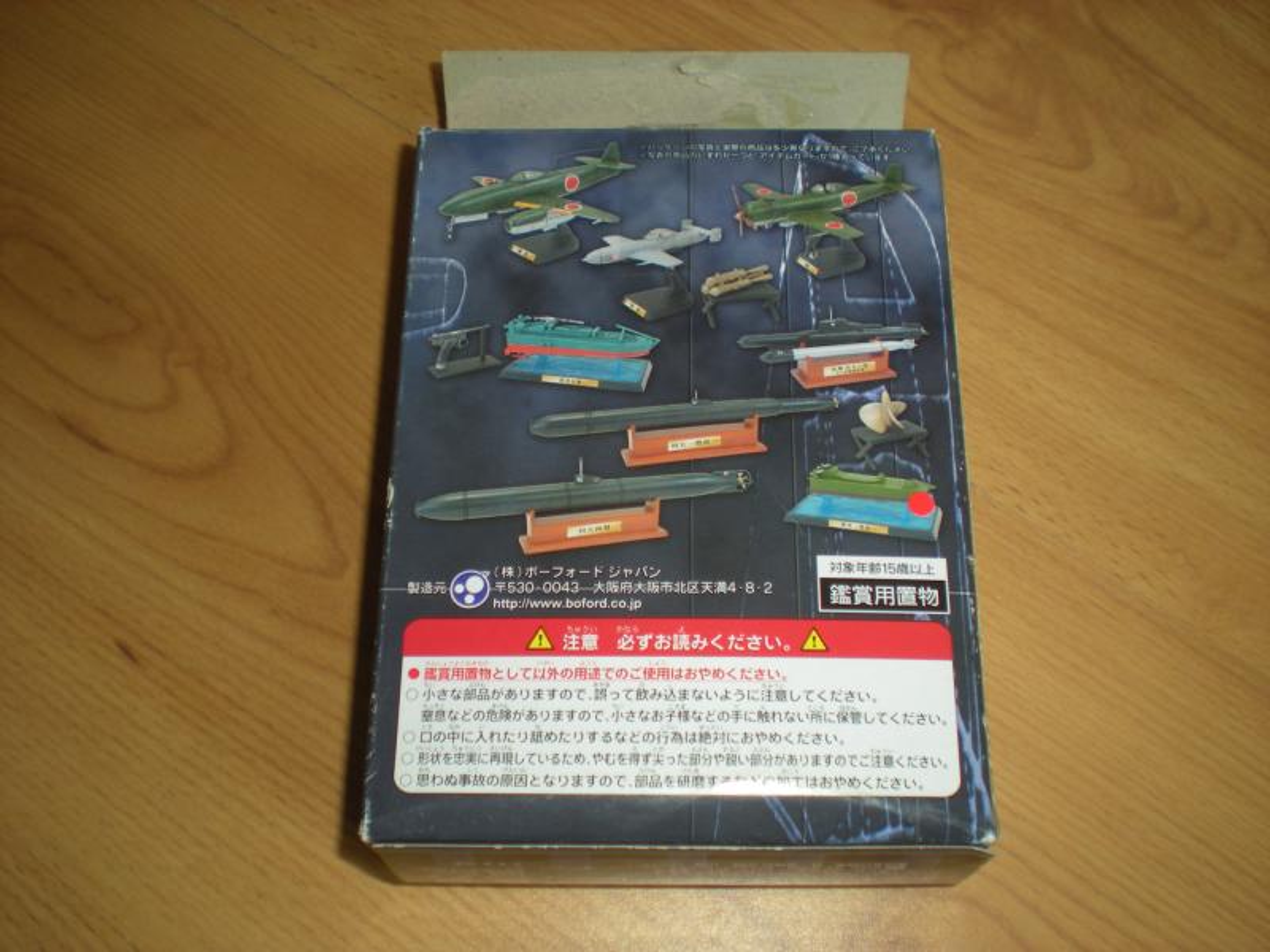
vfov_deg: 37.7
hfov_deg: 49.0
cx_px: 635
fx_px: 1394
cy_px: 476
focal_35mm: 38
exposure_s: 1/52.4
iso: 64
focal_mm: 6.3
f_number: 3.1
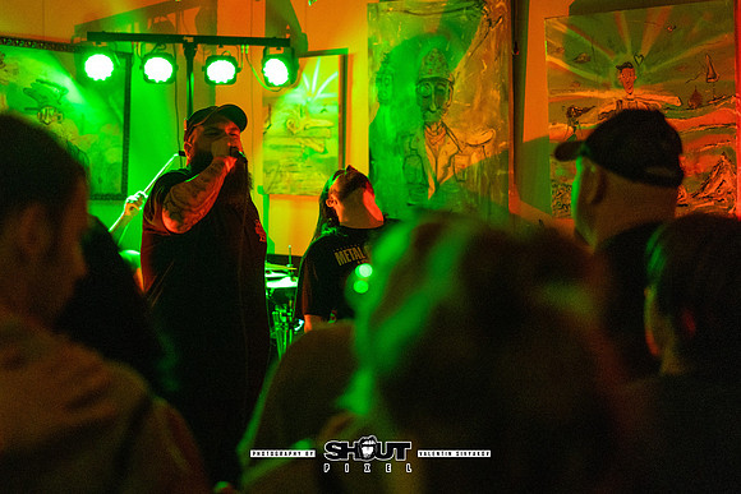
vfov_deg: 24.2
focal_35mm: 56
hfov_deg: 35.7
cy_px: 228
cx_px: 358
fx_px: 1151
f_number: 1.8
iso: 4000
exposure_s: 1/200
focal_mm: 50
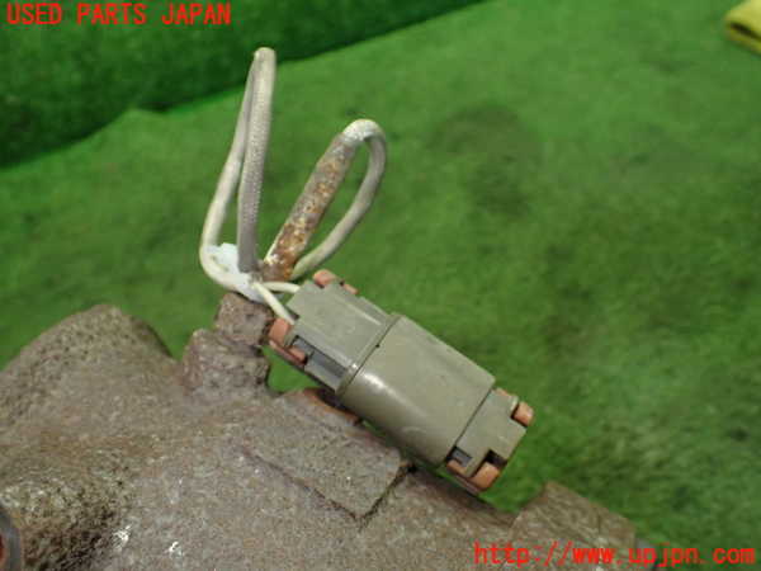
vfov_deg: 46.8
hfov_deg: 60.0
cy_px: 286
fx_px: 660
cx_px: 380
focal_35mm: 30
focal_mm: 5.4
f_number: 2.3
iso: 500
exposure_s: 1/125
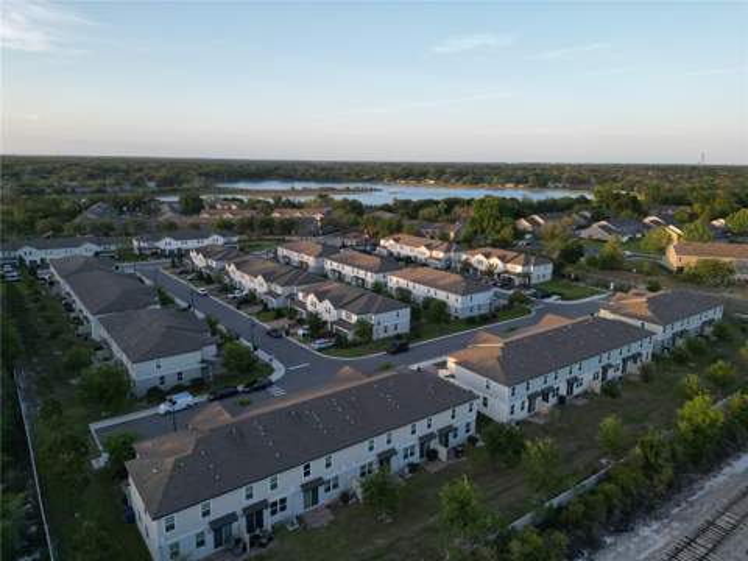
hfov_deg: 71.6
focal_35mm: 24
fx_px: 519
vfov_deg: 56.8
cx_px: 374
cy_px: 280
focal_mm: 6.72
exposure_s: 1/400
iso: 100
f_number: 1.7
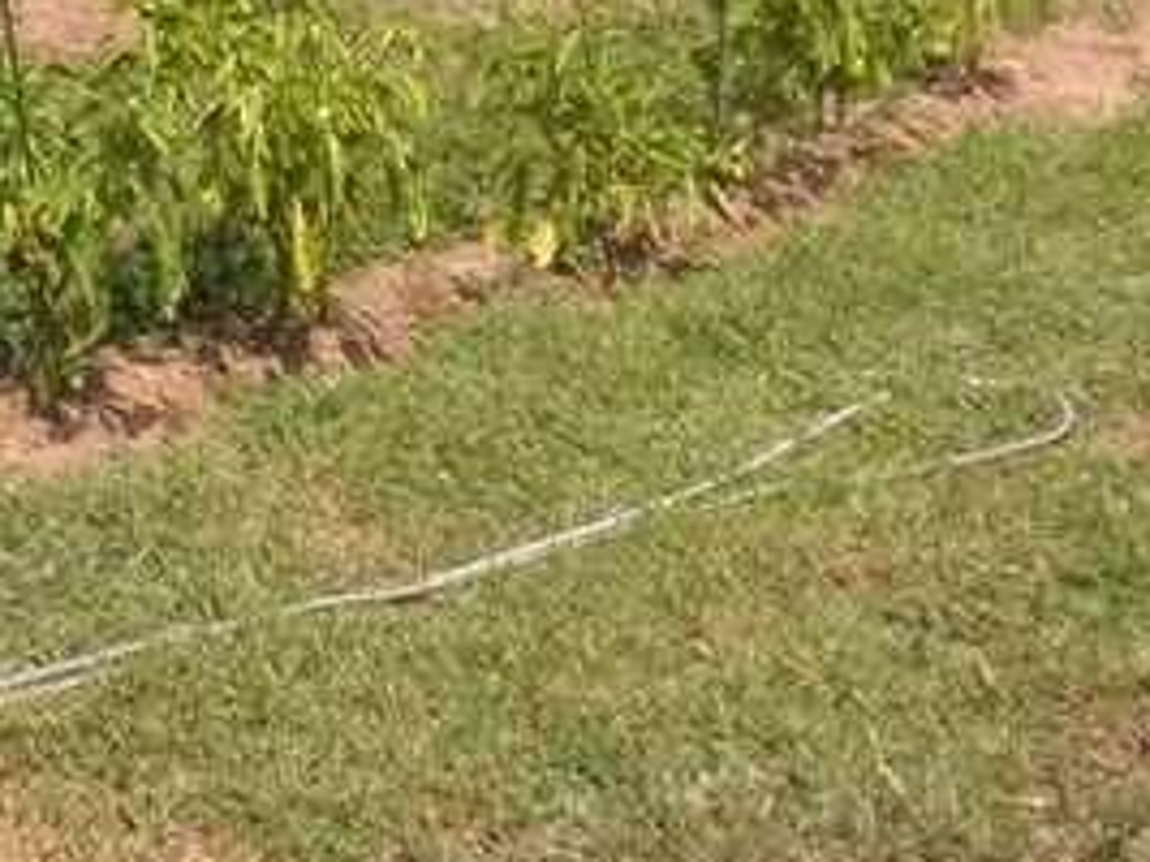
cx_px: -349
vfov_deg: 14.9
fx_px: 3055
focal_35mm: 92
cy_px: -418
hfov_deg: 19.6
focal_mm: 4.3
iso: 80
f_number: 3.3
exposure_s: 1/1100
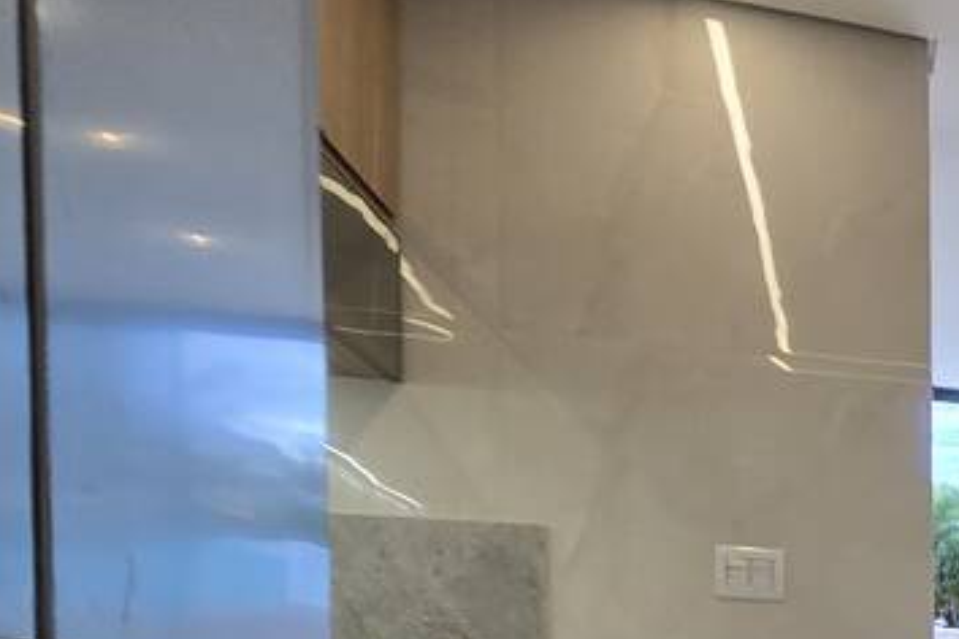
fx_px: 1465
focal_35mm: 55
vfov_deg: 22.5
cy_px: 791
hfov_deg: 20.2
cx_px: 1858
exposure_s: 1/60
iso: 50
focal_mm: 2.2
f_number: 2.2
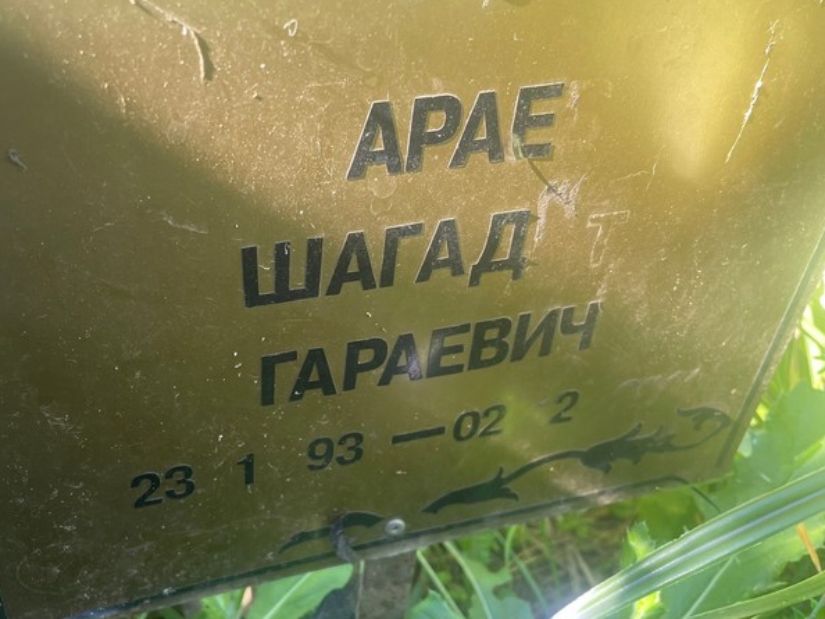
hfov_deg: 52.0
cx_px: 307
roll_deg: -2.8
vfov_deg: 40.6
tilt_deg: -37.2
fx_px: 834
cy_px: 369
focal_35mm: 35
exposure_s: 1/121
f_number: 1.6
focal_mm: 4.2
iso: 32
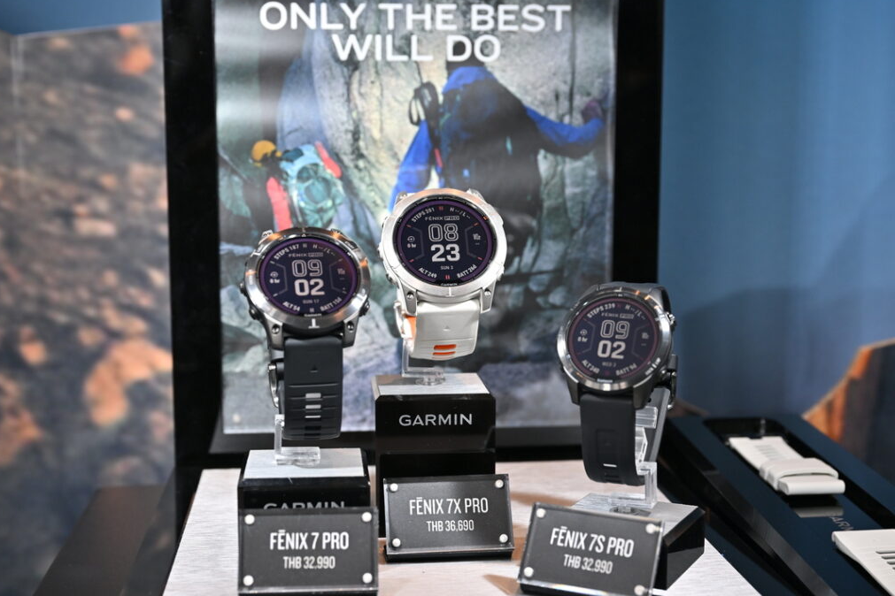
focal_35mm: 53
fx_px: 1318
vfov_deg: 25.5
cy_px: 302
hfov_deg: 37.5
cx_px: 451
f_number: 5.6
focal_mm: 47
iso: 400
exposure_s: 1/80
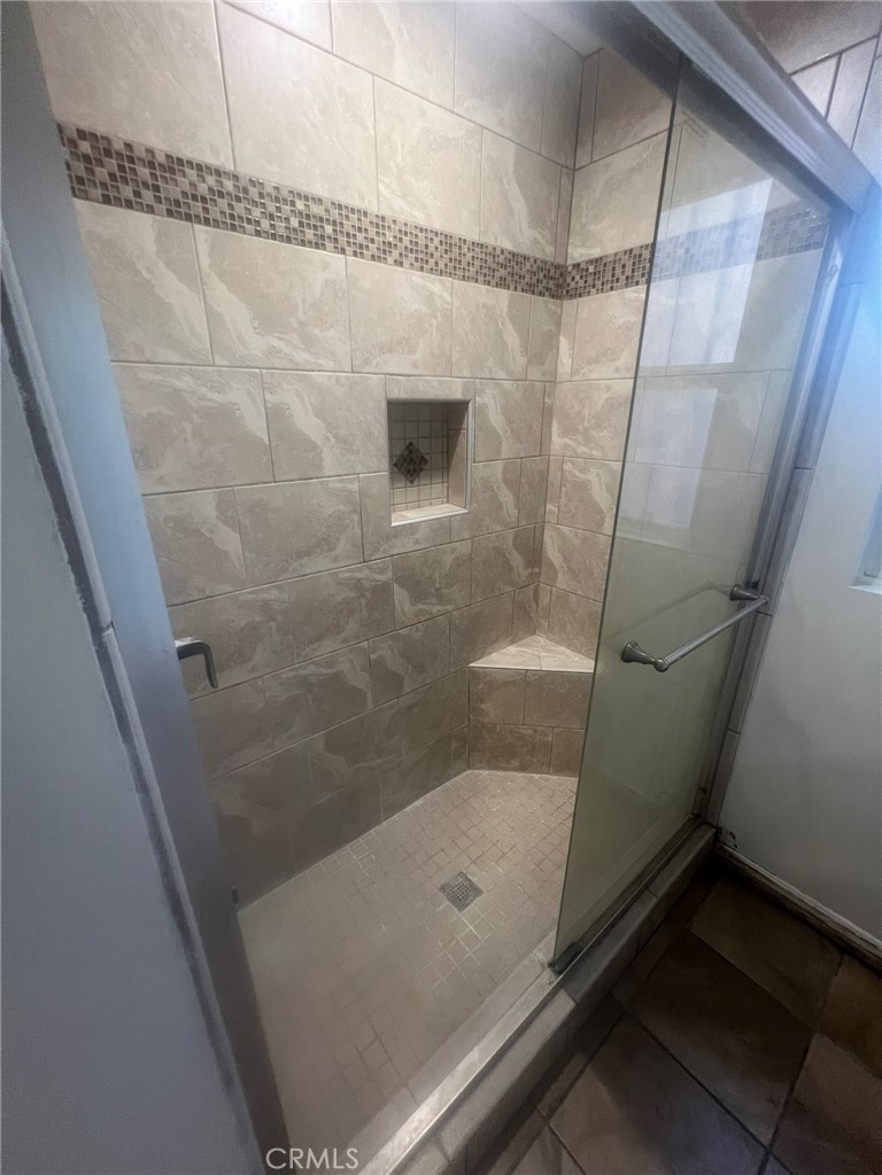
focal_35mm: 13
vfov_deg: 106.2
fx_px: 442
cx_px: 441
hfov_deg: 89.9
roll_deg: +0.1
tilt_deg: -19.0
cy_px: 588
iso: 250
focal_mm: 1.57
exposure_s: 1/60
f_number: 1.8
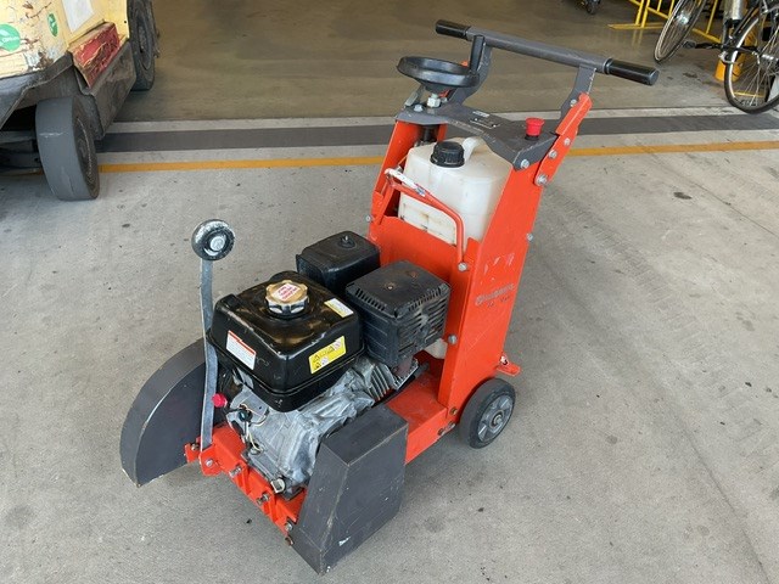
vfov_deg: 48.2
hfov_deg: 61.7
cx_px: 390
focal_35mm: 29
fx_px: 653
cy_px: 292
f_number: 1.8
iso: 64
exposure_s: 1/120
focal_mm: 3
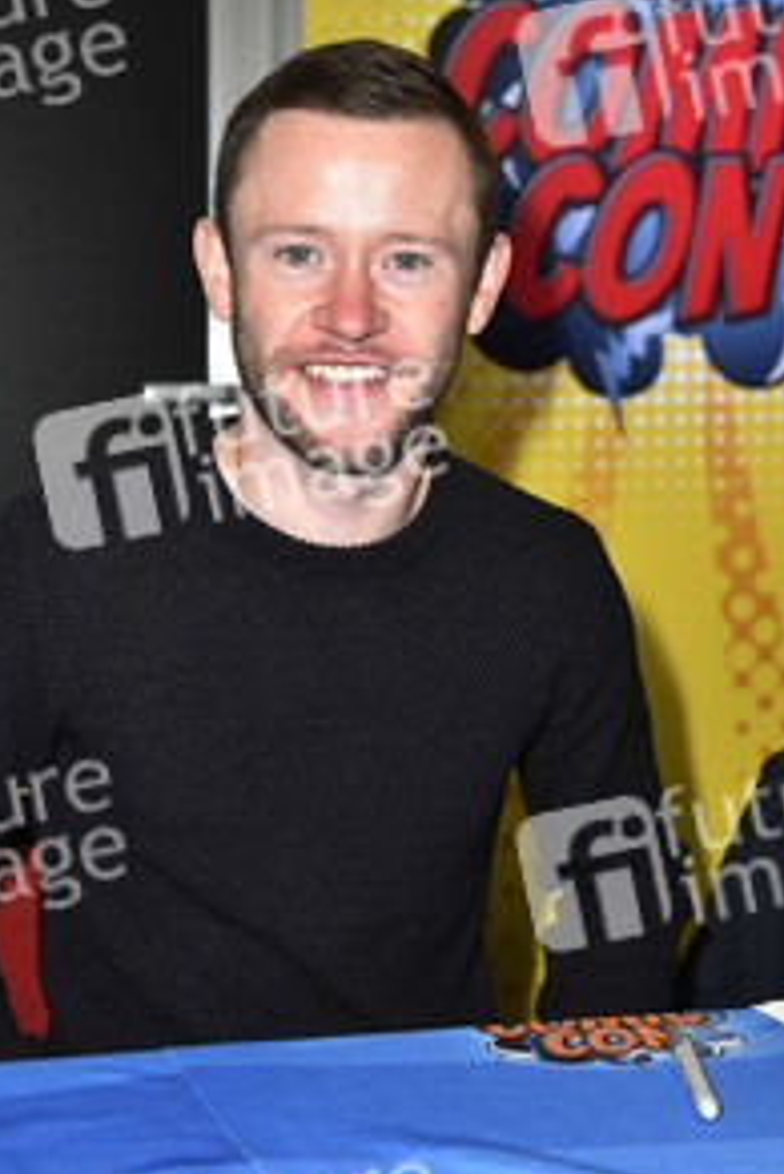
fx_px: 2055
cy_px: 655
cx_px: 358
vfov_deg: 31.8
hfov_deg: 21.6
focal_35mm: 63
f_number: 4.5
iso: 400
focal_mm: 46
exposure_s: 1/160
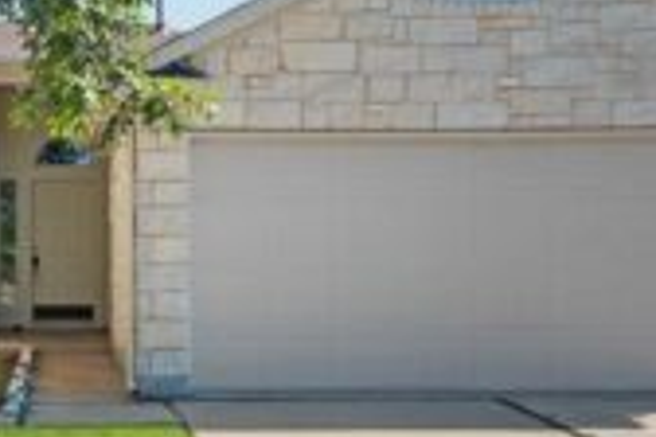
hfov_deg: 36.2
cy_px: 258
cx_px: 23
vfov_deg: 26.9
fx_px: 911
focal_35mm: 50
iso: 250
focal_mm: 14
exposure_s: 1/100
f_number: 8
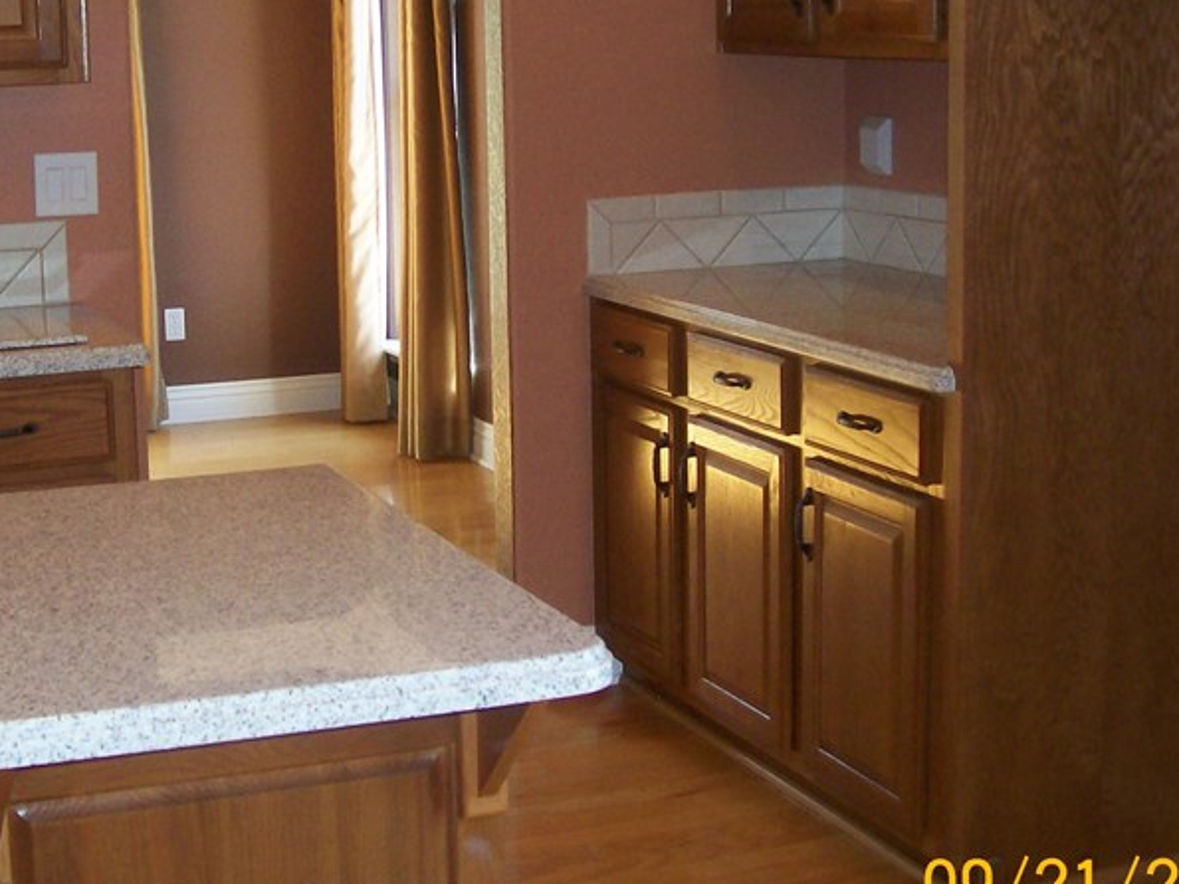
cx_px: 378
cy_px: 309
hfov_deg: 30.9
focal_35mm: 62
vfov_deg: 23.6
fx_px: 2111
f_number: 2.7
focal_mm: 6
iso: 140
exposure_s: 1/64
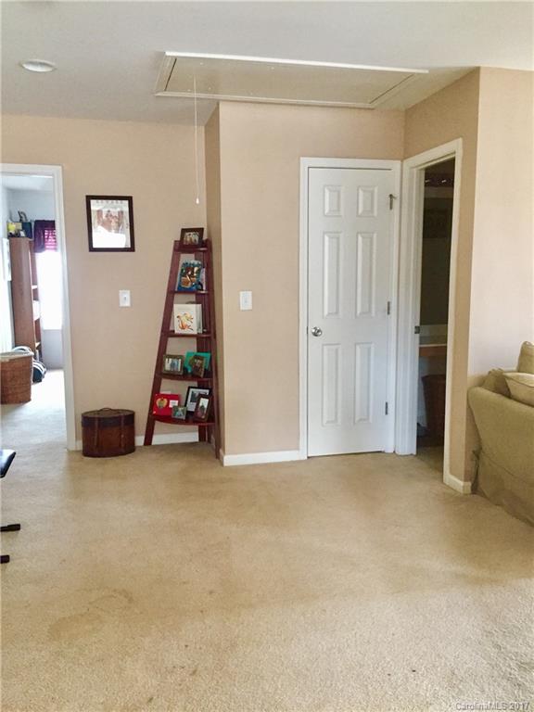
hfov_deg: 48.2
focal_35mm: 29
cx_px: 267
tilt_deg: -7.9
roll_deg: +0.6
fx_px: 596
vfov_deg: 61.7
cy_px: 356
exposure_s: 1/30
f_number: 2.2
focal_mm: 4.15
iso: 250
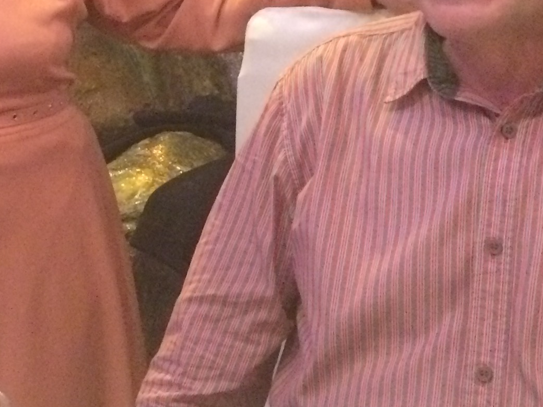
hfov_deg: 21.3
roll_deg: +2.0
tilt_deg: -1.9
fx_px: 1427
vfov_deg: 15.9
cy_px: -6
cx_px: 104
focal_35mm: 91
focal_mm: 4.15
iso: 500
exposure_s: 1/17
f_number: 2.2
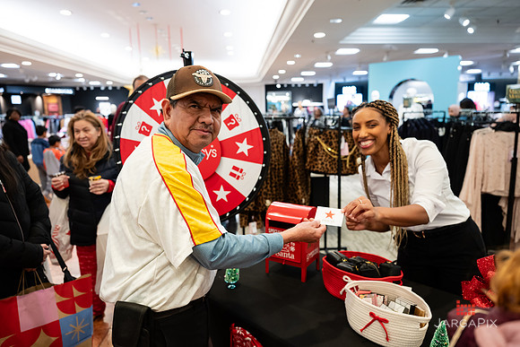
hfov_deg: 72.4
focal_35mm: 25
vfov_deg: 52.1
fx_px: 355
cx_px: 260
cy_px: 174
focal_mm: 24
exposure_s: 1/125
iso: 1000
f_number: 3.2
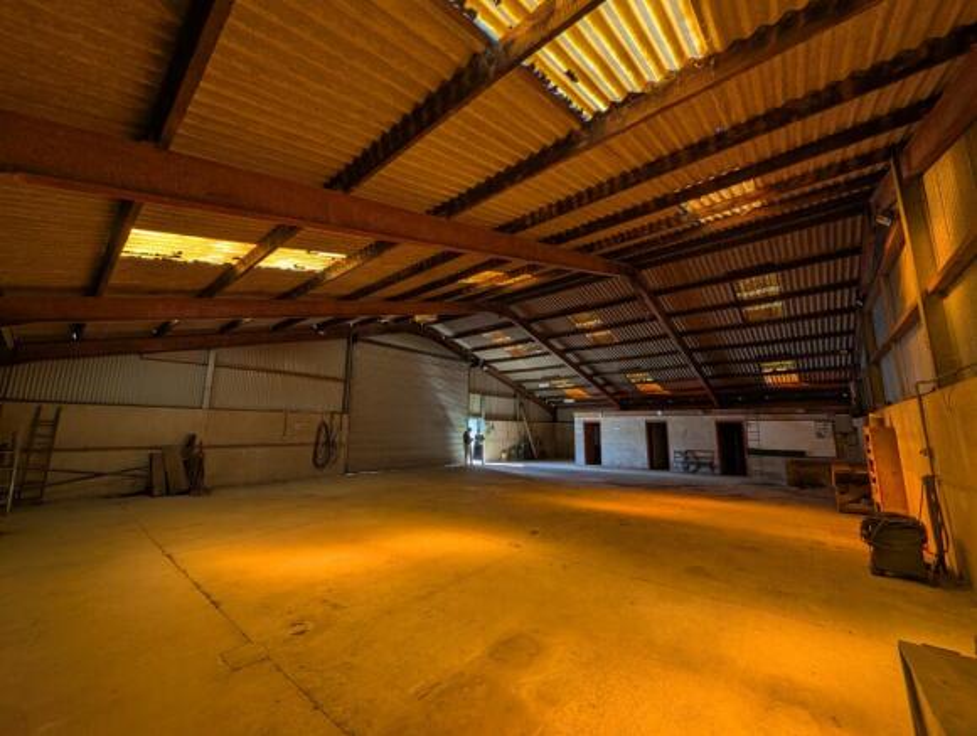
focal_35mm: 12
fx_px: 339
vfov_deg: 94.7
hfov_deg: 110.4
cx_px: 488
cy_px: 368
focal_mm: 2.23
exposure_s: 1/87.2
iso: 39
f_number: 1.95
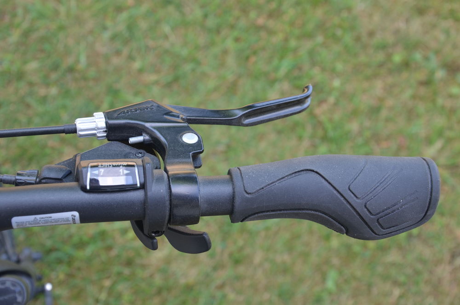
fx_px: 803
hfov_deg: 32.0
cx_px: 230
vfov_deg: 21.5
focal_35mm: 63
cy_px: 152
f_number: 8
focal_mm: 42
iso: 280
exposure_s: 1/60
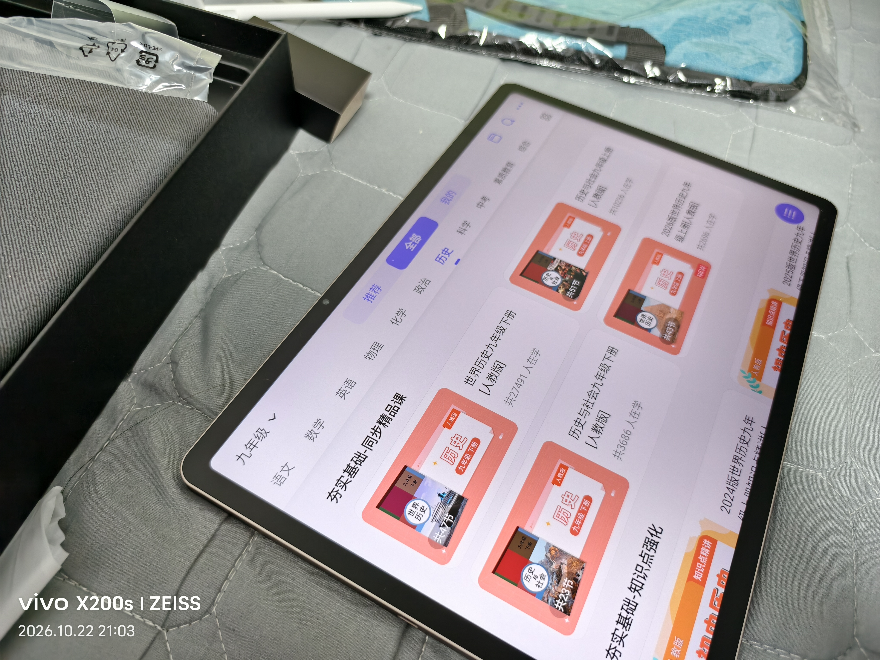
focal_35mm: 23
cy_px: 330
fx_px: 585
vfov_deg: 58.9
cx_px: 440
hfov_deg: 73.9
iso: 273
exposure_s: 1/50
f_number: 1.57
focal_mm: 5.6
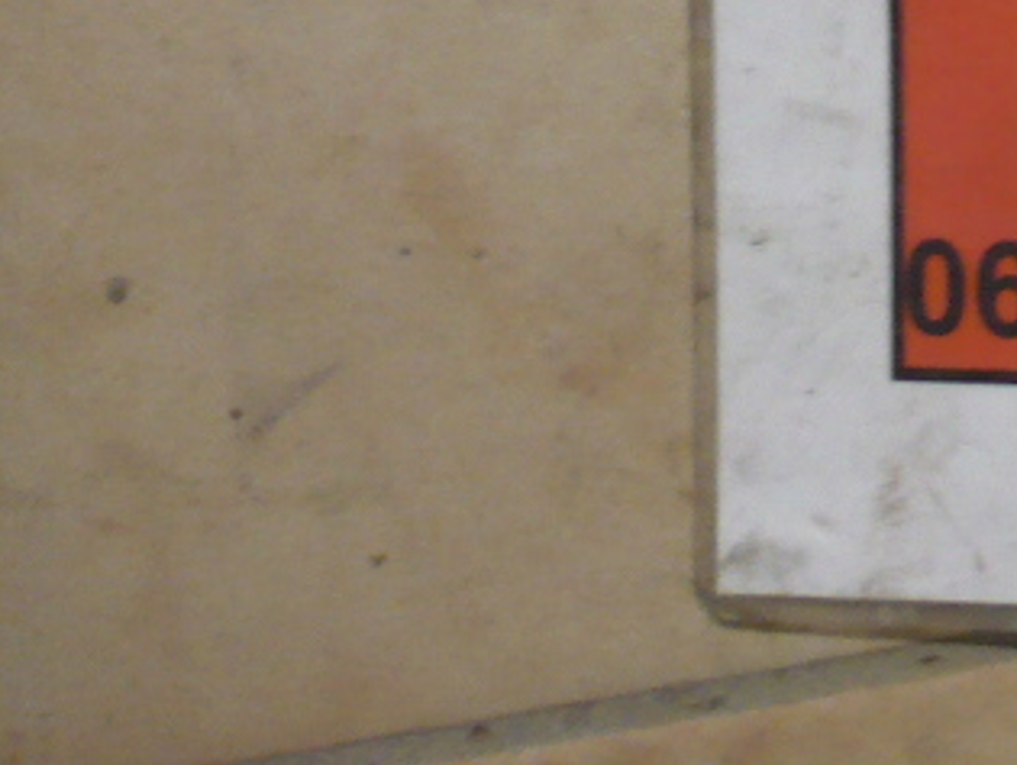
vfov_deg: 9.8
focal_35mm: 142
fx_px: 4177
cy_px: -723
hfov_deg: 12.2
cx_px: 2063
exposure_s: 1/10
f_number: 2.8
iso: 200
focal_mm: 5.8
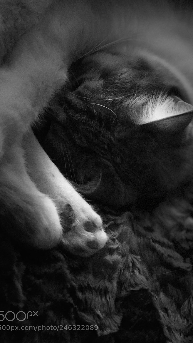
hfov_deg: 19.1
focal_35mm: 63
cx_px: 115
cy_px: 171
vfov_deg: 33.3
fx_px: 573
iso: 1250
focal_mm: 6.6
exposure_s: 1/60
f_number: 2.8
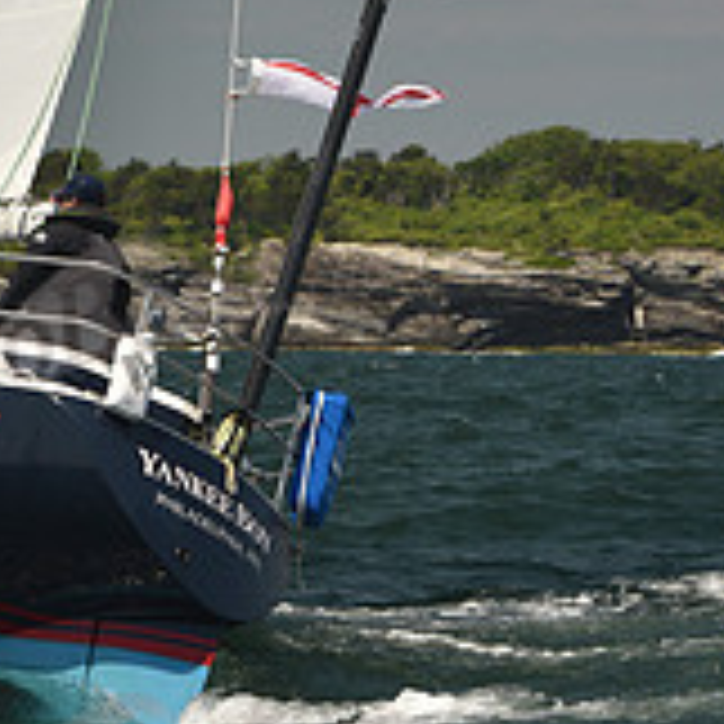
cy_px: 160
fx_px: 5088
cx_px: -459
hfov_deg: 7.9
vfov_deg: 8.1
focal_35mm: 215
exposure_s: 1/640
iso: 250
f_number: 7.1
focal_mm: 70
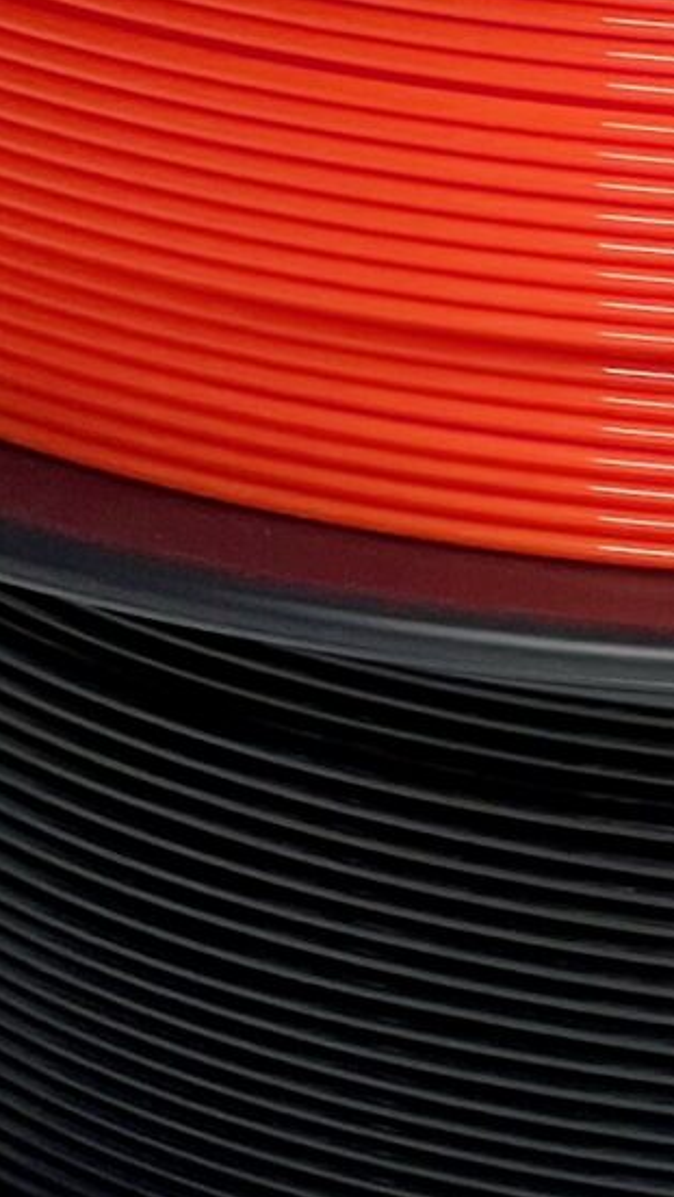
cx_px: 793
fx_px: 12344
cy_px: -729
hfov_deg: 3.1
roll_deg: -0.7
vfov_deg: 5.5
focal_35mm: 389
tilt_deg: -15.1
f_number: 2.8
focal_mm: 9
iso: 80
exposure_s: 1/99
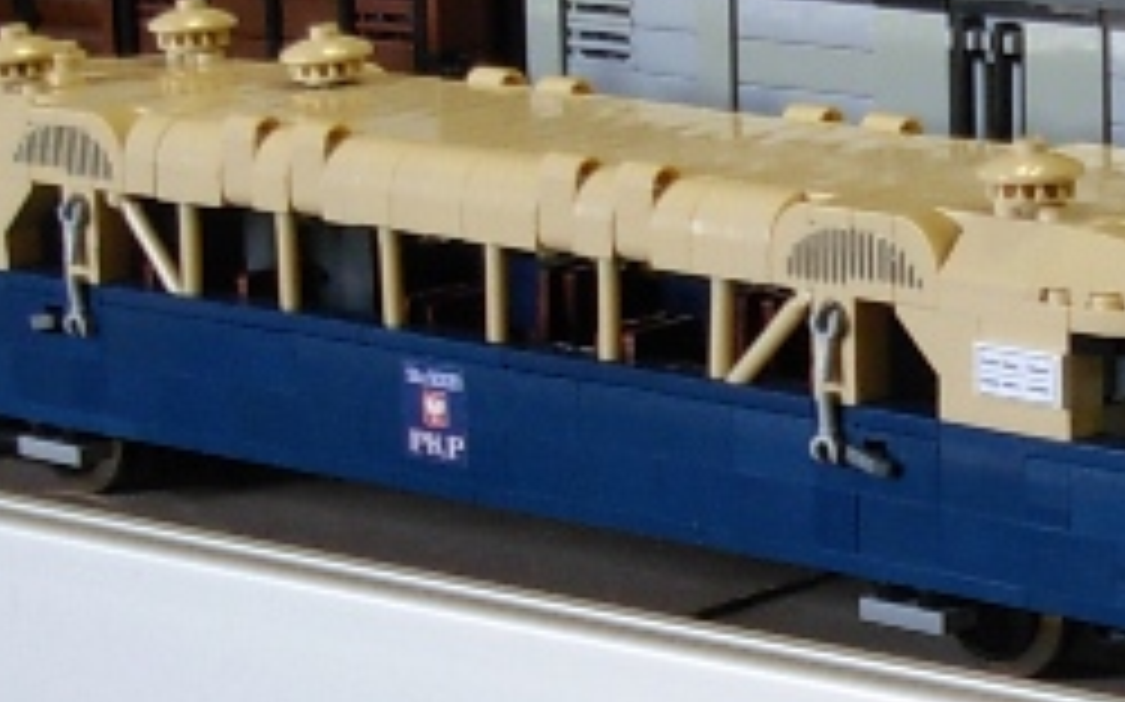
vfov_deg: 7.9
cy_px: 364
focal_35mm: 165
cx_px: 1156
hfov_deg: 12.5
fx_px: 5057
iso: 79
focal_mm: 6.3
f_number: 2.9
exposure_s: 1/10.3
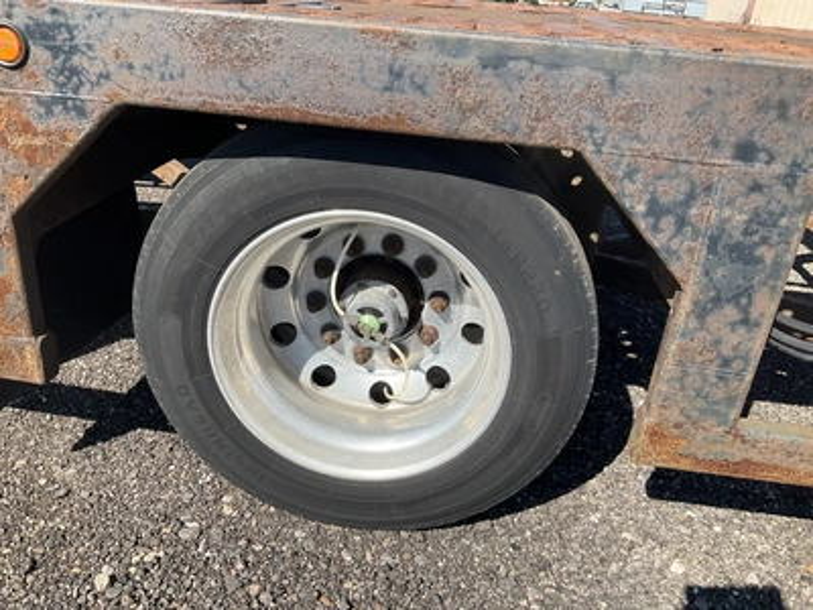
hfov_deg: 61.7
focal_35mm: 29
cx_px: 406
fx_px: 681
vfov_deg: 48.2
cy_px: 305
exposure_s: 1/978
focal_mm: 3
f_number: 1.8
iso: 25
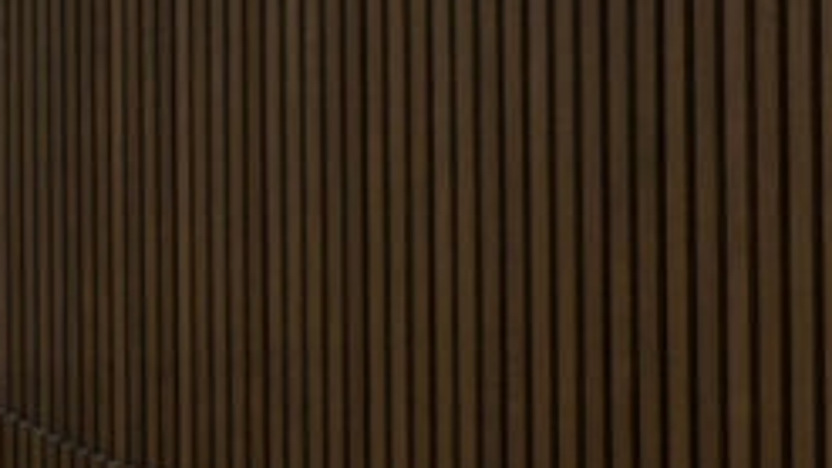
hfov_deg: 14.1
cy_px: 495
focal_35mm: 76
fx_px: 1677
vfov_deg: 15.5
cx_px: -1287
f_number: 11
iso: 400
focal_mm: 14
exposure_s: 1/6
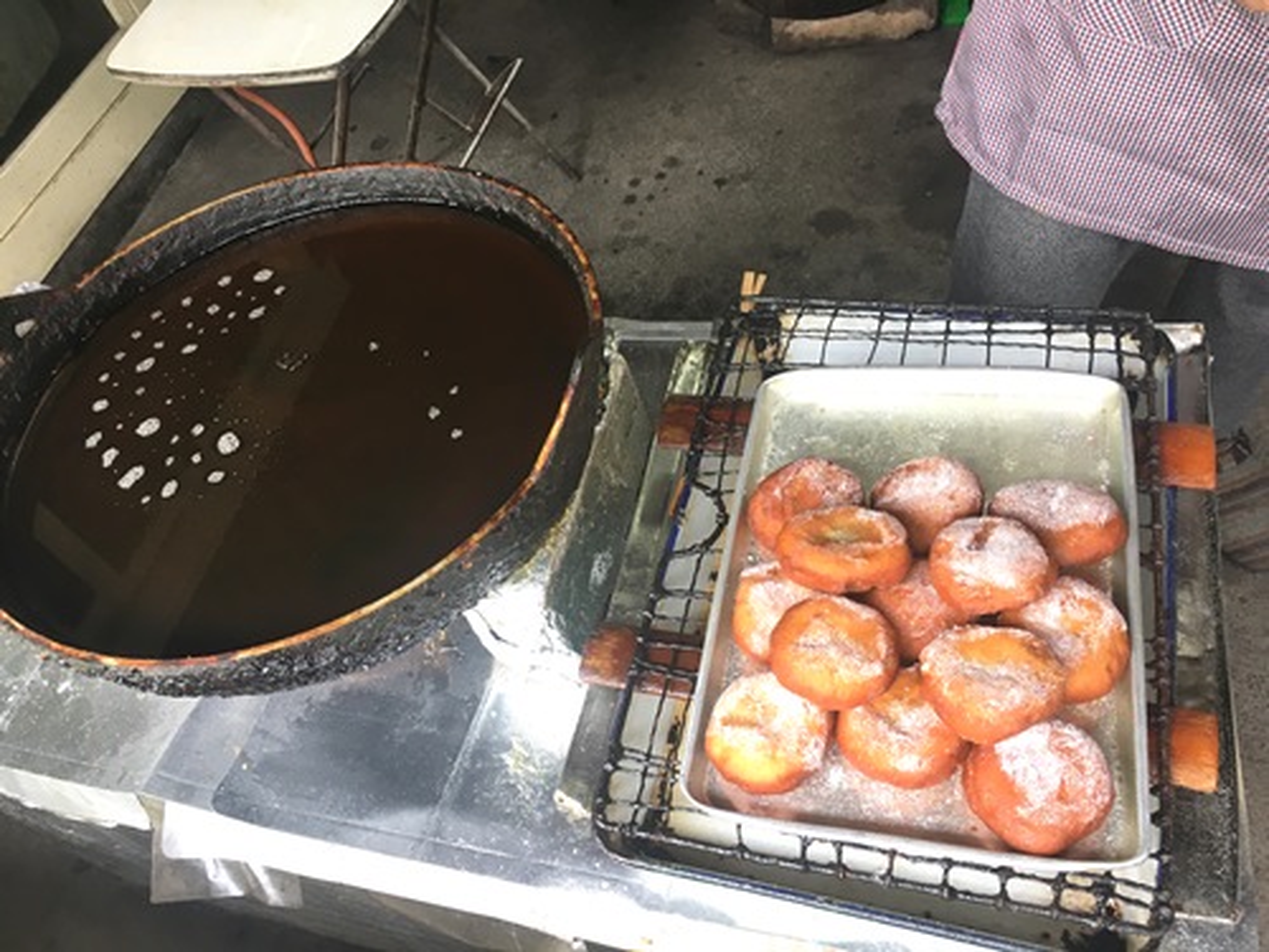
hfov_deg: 61.7
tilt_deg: -52.2
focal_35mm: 29
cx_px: 634
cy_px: 476
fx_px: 1063
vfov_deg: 48.2
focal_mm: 4.15
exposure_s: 1/30
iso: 25
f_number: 2.2
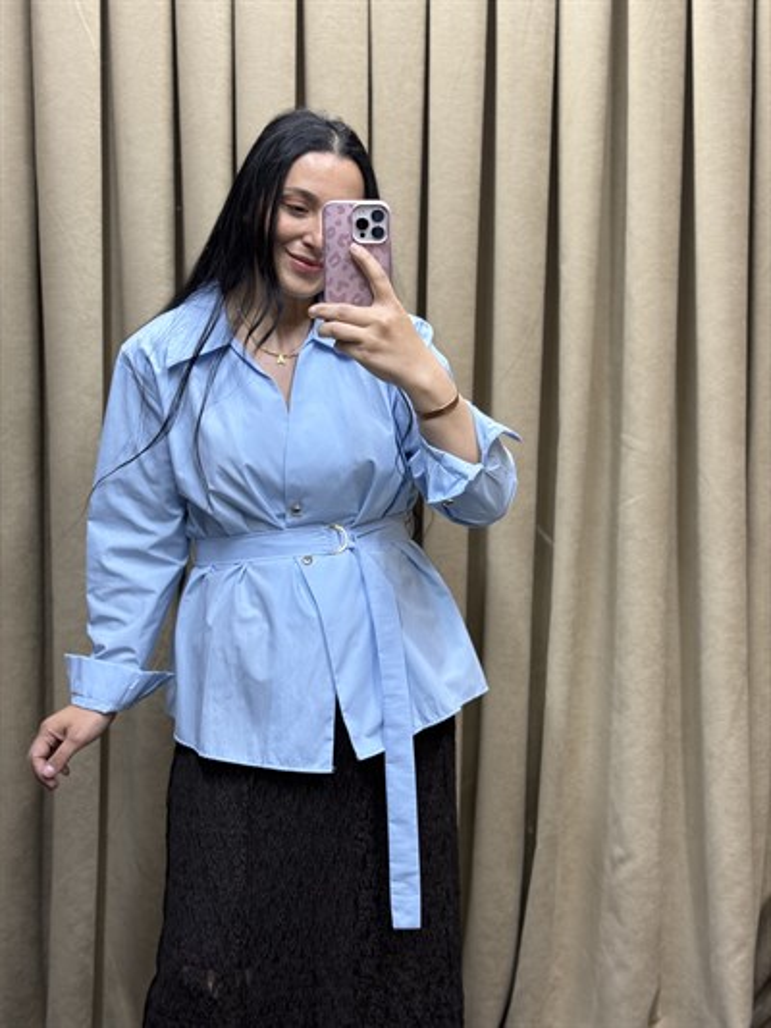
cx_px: 386
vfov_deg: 39.6
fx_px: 1425
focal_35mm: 48
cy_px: 514
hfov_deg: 30.3
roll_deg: -0.8
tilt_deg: -17.7
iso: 64
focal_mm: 6.76
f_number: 1.78
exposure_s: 1/100
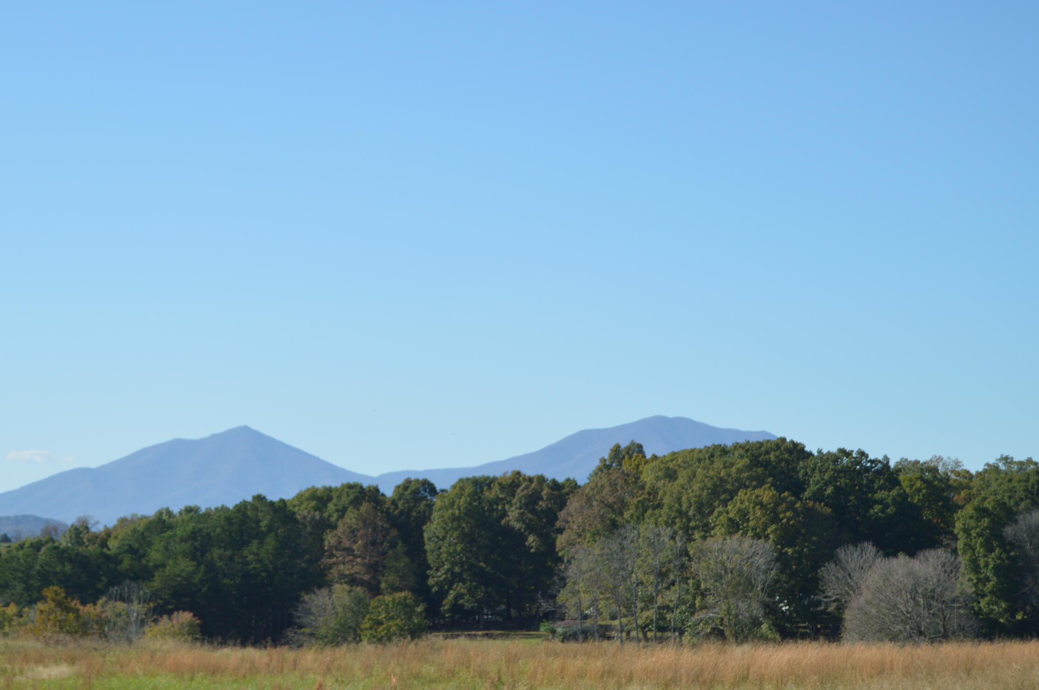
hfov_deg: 20.2
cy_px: 377
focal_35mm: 101
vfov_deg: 13.5
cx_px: 405
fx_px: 2912
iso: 100
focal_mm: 50
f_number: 5.6
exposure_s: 1/400
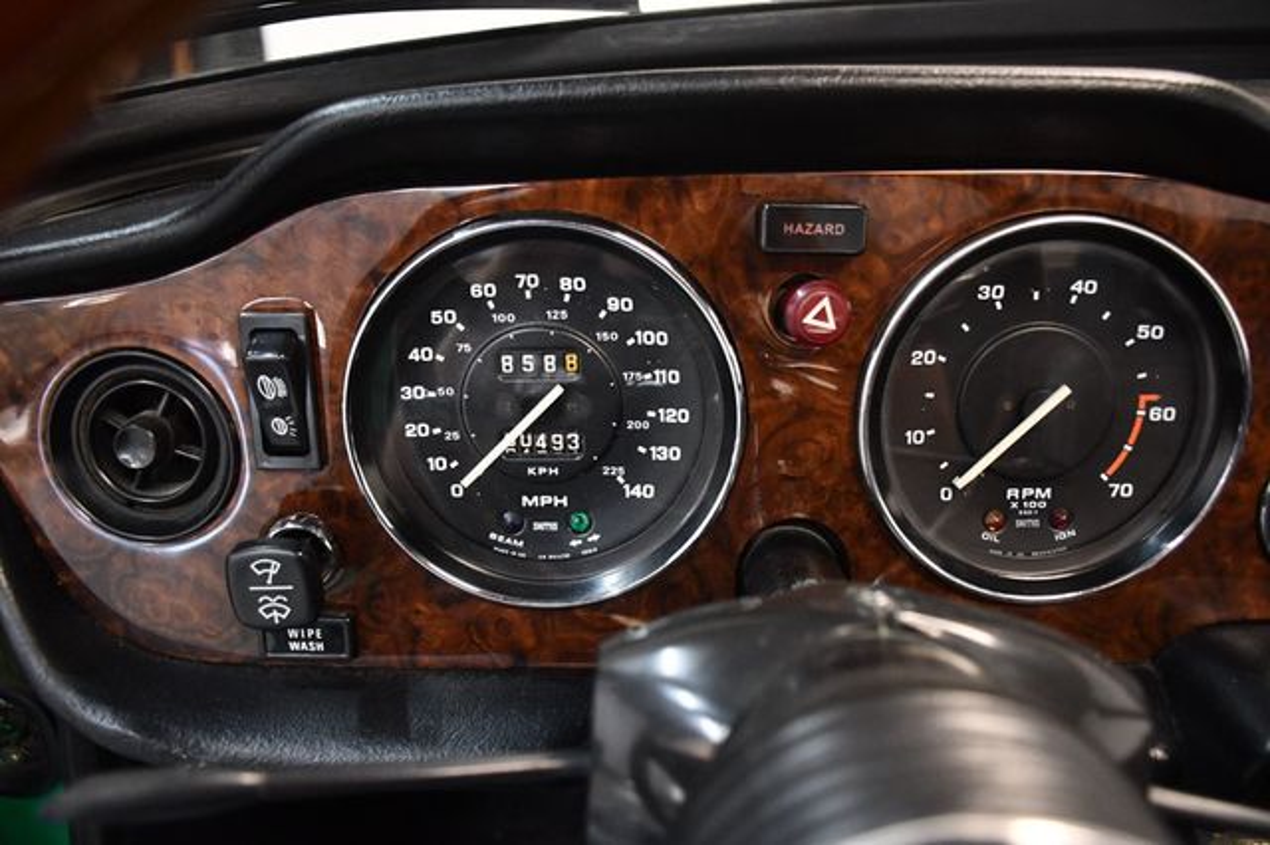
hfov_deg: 62.0
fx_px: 1058
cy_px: 422
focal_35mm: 30
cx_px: 635
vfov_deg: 43.6
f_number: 3.5
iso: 3200
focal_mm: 20
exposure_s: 1/60
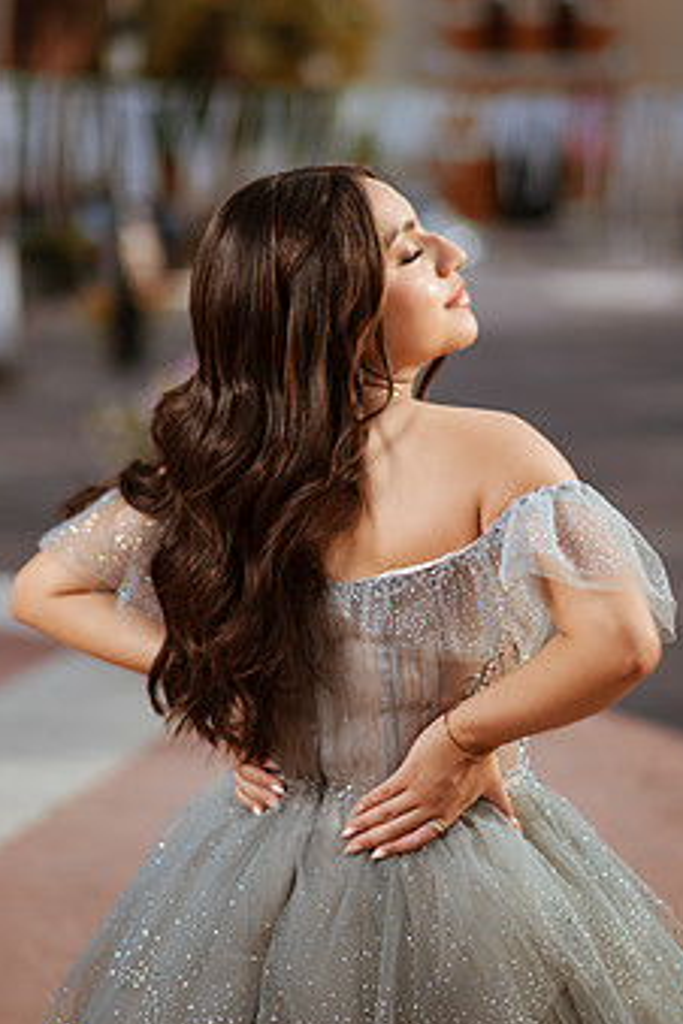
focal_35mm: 77
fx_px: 2191
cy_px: 387
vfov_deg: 26.2
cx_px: 351
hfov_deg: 17.7
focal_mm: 58
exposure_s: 1/6400
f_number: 1.4
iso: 100
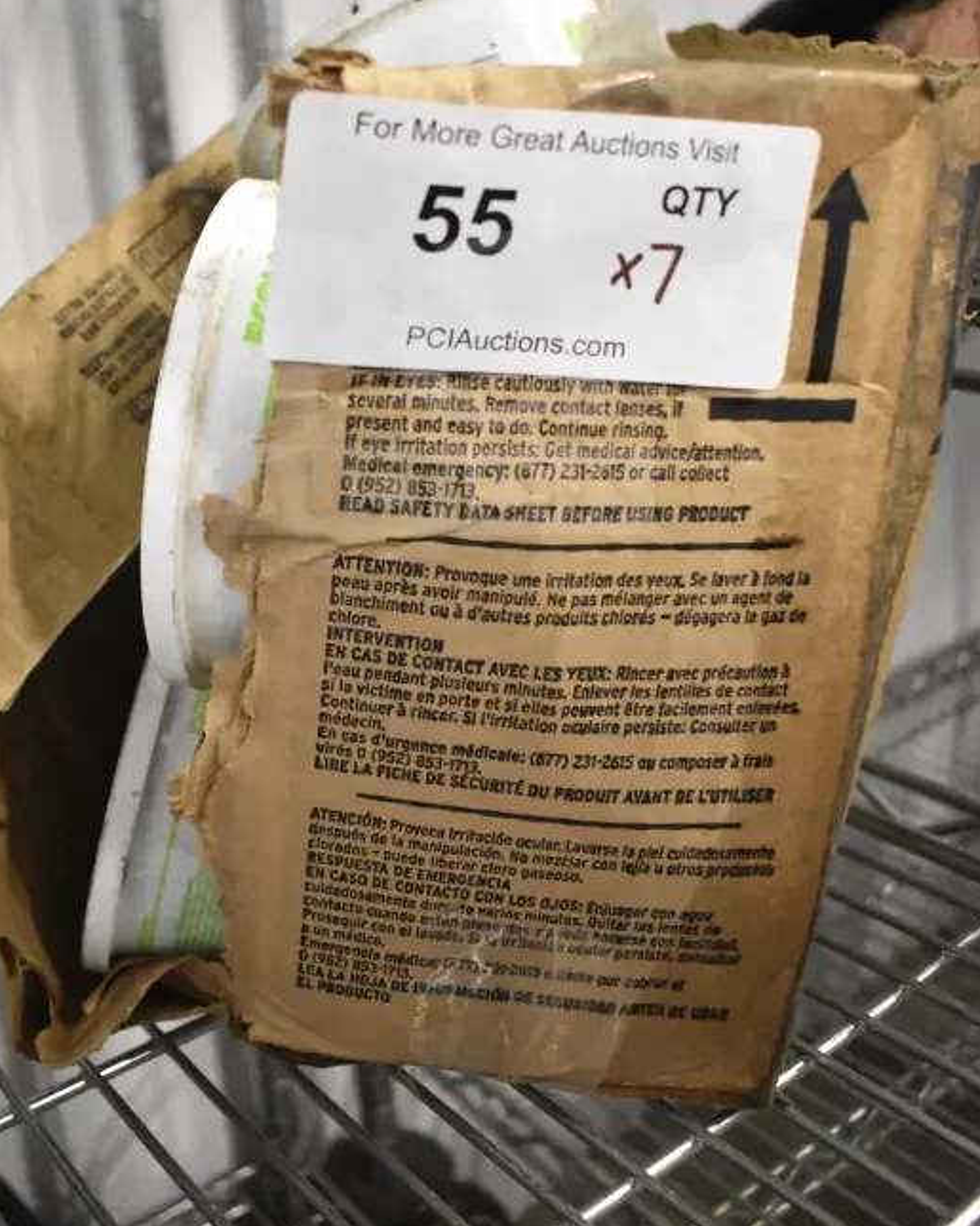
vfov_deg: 44.9
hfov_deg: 37.3
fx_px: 1451
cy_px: 384
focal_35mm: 40
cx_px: 440
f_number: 4
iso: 6400
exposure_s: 1/60
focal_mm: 20
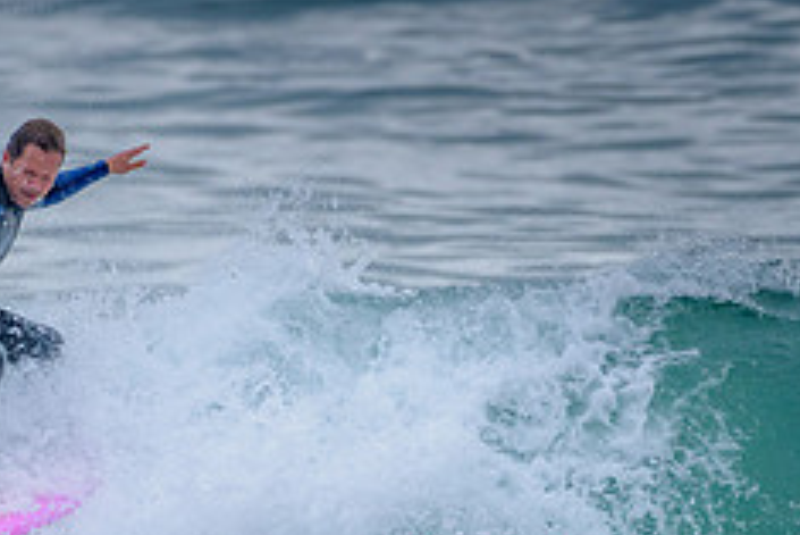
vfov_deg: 0.9
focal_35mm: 1515
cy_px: 514
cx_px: 121
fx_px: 33686
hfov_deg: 1.4
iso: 1400
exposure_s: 1/2000
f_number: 5.6
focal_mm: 500
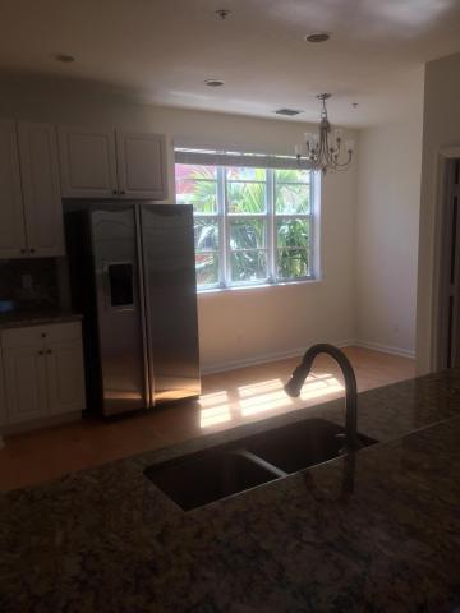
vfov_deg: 61.7
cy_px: 306
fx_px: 514
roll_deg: +1.0
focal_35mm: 29
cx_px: 230
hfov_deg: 48.2
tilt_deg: -5.8
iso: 32
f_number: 2.2
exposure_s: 1/193
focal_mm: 4.15
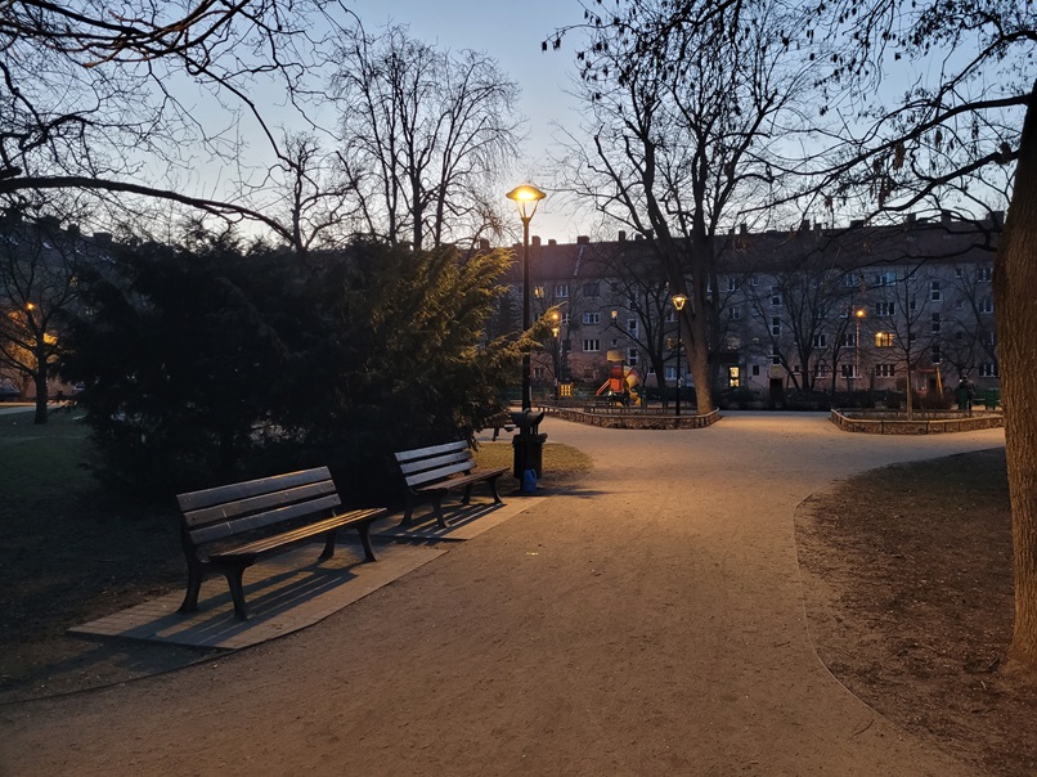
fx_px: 779
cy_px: 388
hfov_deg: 67.3
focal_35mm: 26
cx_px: 518
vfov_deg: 53.0
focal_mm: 5.4
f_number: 1.8
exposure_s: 1/50
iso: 320
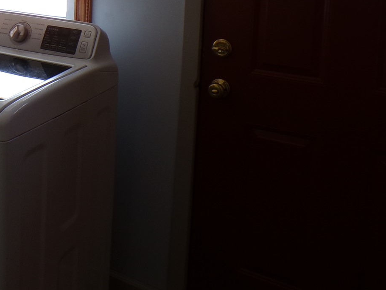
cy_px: -5
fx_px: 602
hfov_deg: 32.6
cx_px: -2
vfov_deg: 25.6
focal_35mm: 54
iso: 100
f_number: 3
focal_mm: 4.3
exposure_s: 1/45
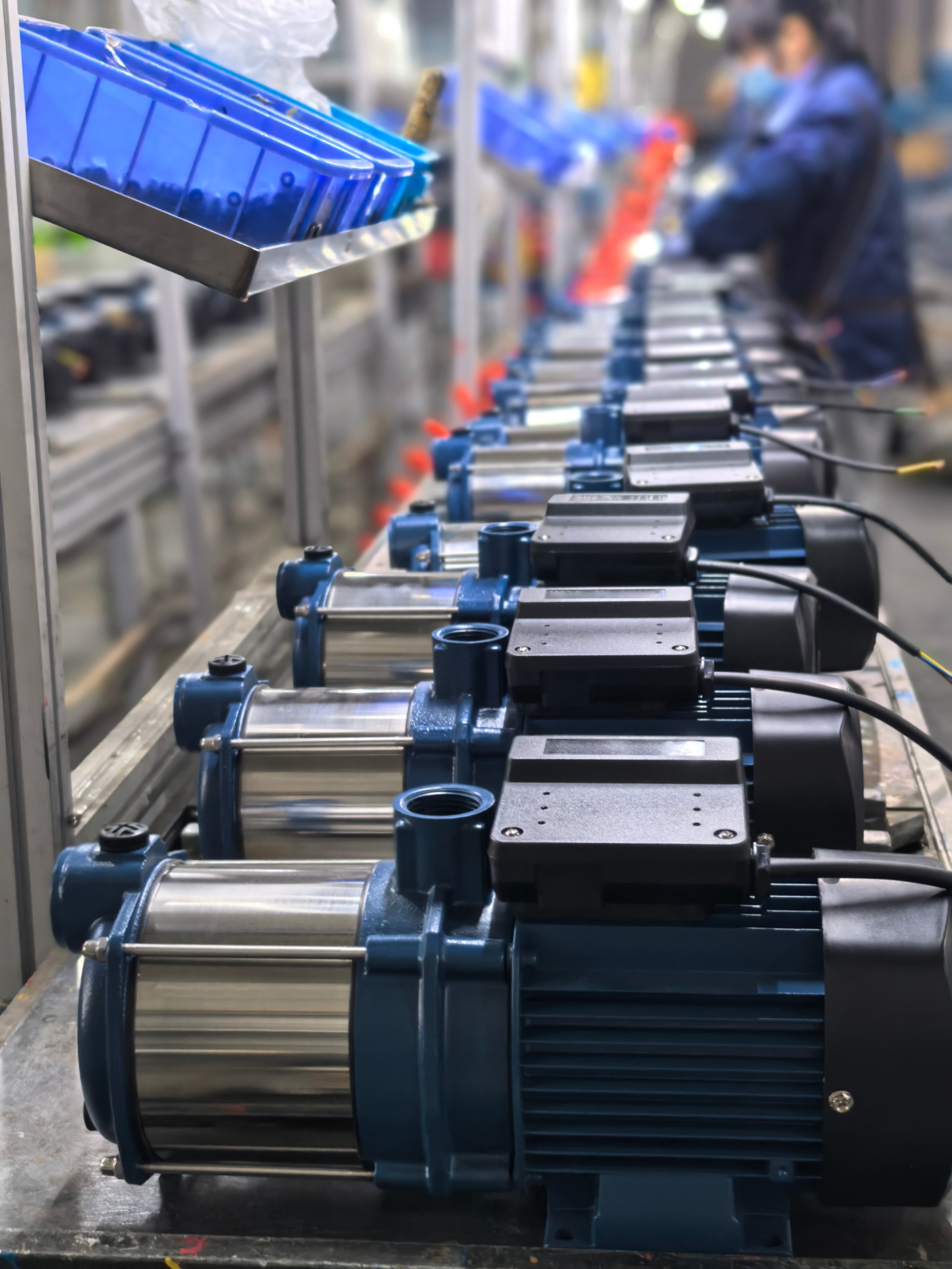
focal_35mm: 54
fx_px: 1980
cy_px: 634
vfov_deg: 35.5
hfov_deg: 27.0
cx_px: 476
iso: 250
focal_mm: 5.75
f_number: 1.4
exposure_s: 1/50
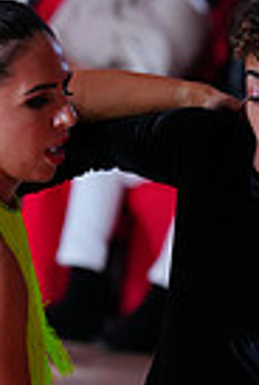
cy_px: 514
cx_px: 80
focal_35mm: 667
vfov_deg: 3.1
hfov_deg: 2.1
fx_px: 7161
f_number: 4.5
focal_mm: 158
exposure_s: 1/200
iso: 1000
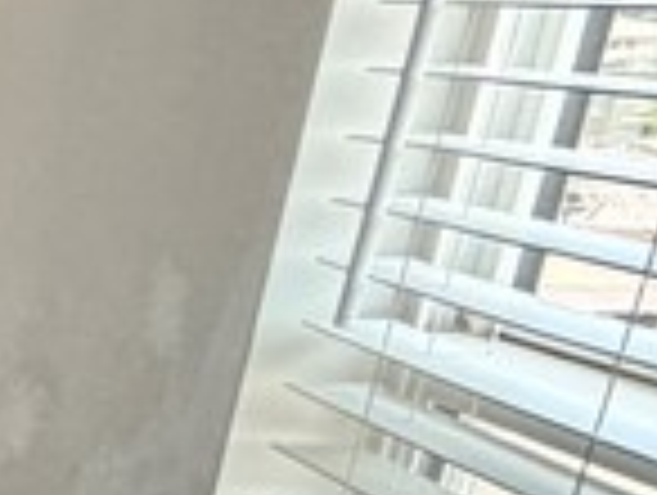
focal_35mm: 98
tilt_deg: -13.2
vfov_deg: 14.8
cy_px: 518
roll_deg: +1.6
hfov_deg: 10.2
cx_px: -1534
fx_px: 1863
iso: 200
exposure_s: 1/121
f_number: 2.2
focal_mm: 2.22
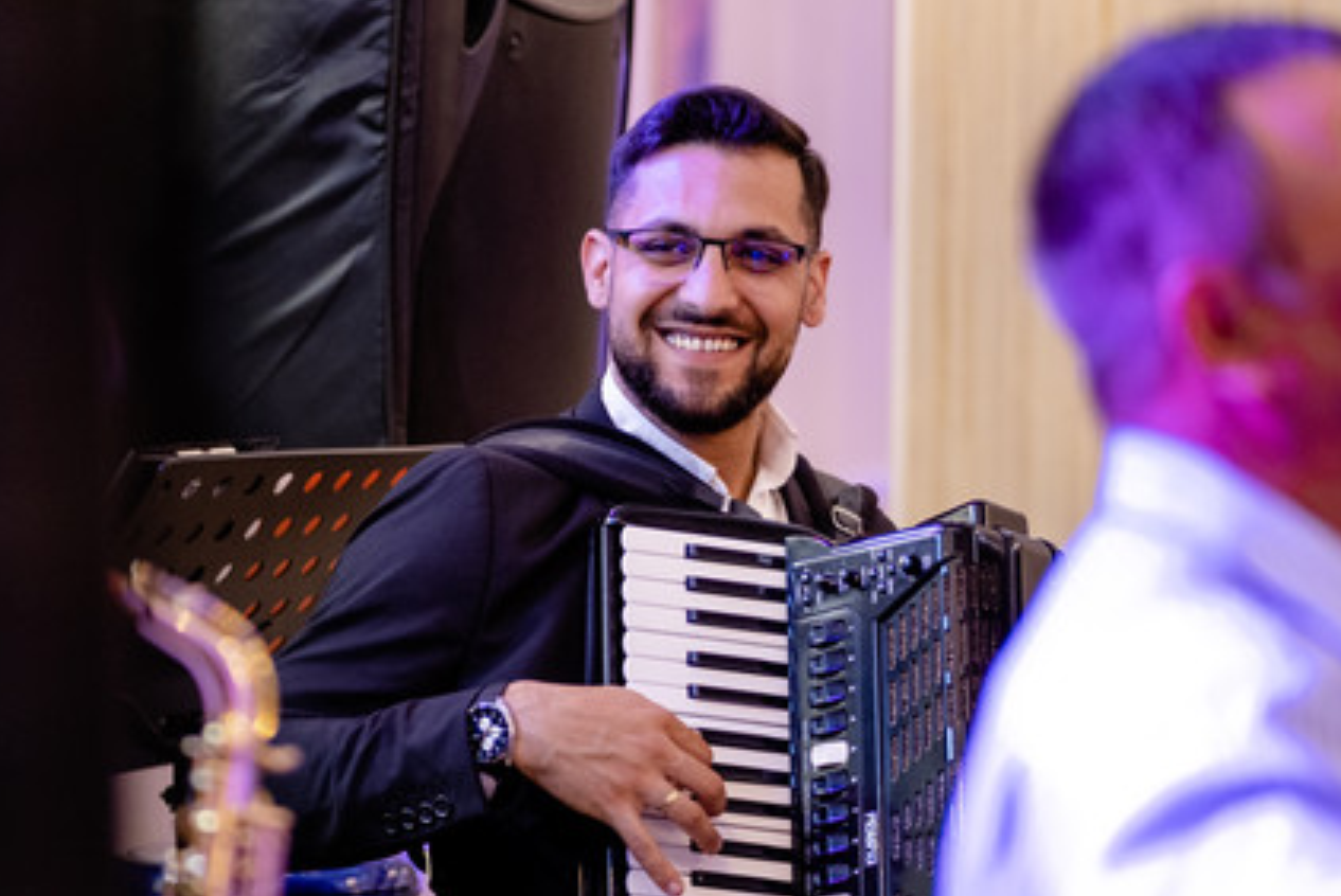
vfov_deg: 7.1
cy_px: 370
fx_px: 7231
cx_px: 508
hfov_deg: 10.6
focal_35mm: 194
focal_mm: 85
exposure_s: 1/250
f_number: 1.8
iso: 1600
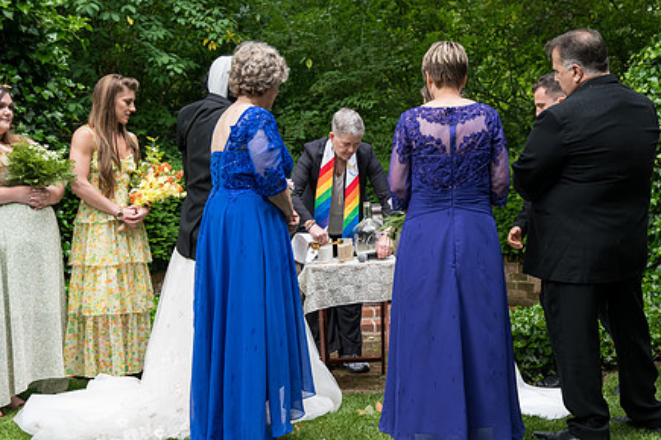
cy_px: 190
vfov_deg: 22.6
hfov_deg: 33.4
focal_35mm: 60
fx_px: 1102
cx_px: 369
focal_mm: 45
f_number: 4
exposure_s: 1/400
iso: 1000
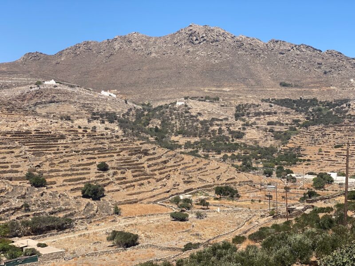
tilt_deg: -0.2
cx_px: 178
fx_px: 533
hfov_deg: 36.8
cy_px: 133
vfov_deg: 28.0
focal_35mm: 52
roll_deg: -0.3
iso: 20
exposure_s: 1/1845
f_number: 2
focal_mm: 6
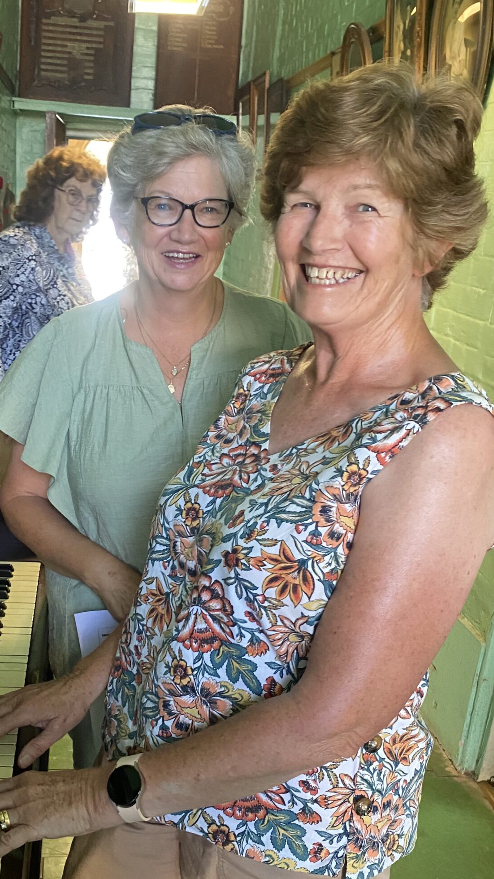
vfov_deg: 53.4
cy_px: 551
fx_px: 862
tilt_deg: -18.6
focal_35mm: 37
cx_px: 134
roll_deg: -5.7
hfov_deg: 31.5
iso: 200
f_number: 1.8
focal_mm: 4.25
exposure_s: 1/50
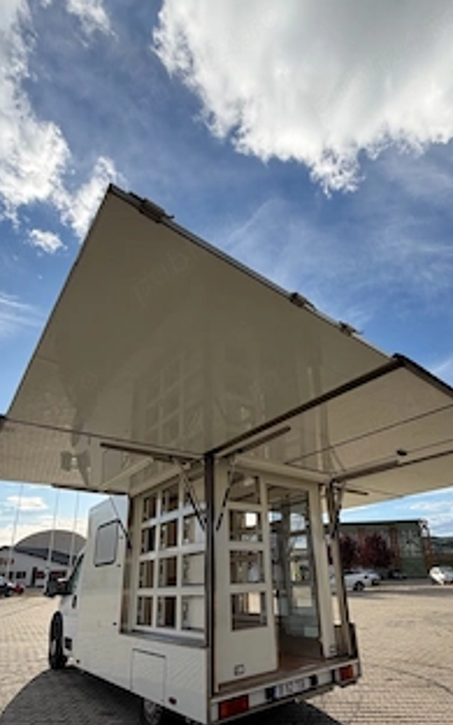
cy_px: 453
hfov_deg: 62.1
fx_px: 375
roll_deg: +1.4
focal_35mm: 19
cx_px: 251
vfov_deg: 86.3
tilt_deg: +17.4
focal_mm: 2.22
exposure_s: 1/799
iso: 20
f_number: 2.2
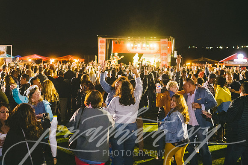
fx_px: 353
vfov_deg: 26.4
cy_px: 83
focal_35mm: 51
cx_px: 122
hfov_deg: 38.7
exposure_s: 1/125
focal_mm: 50
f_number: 2.8
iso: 2000
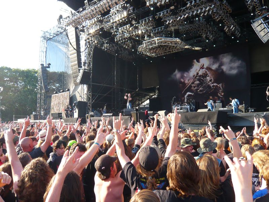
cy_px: 101
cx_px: 134
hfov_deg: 63.4
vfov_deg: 49.7
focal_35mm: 28
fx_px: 218
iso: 100
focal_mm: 4.6
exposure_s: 1/200
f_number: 2.8
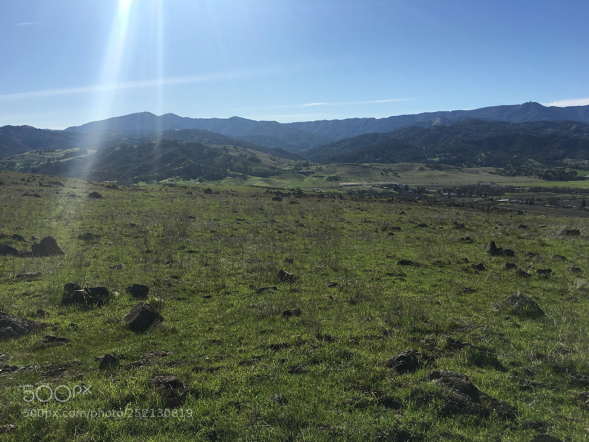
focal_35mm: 29
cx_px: 294
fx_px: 493
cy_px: 221
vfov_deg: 48.2
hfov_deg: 61.7
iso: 25
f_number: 2.2
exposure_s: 1/2959
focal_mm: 4.15
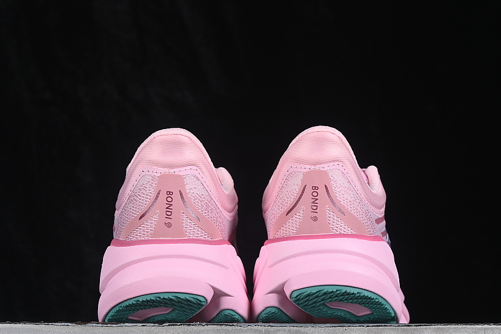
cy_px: 188
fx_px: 1363
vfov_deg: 14.0
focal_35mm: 98
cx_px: 256
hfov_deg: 20.8
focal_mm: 50
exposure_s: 1/80
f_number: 8
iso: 160
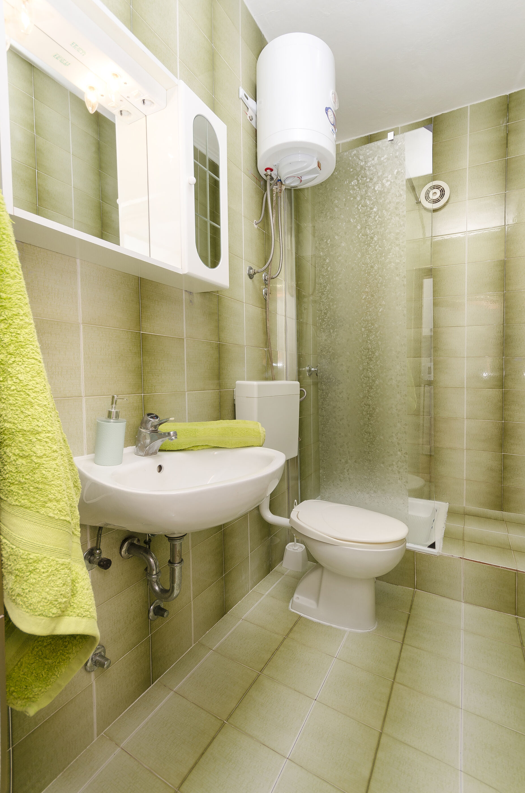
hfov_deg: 77.1
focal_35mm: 15
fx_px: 330
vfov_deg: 100.5
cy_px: 396
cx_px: 262
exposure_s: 1/80
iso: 160
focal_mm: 10
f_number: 7.1
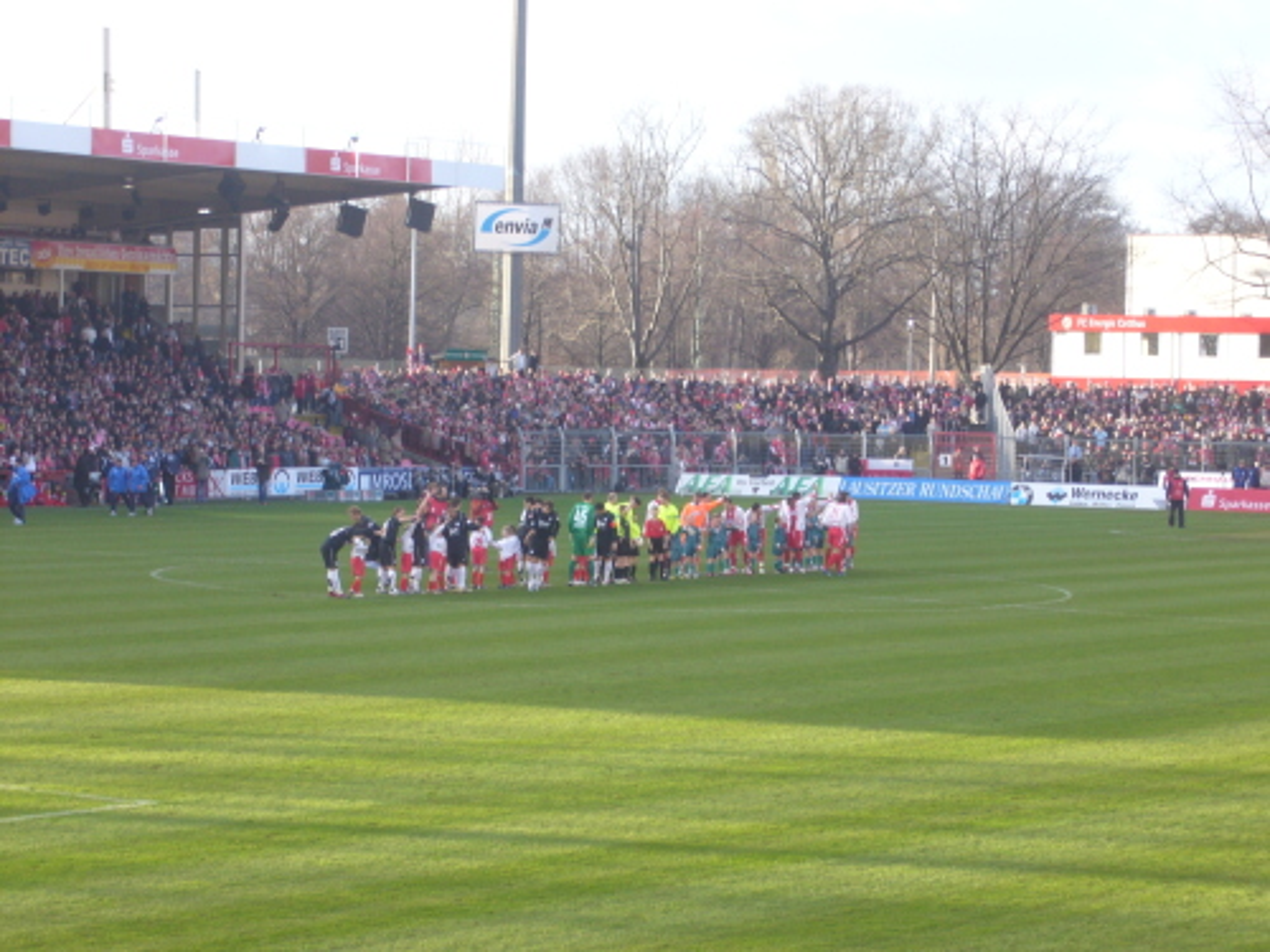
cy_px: 476
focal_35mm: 105
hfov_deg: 18.7
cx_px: 635
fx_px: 3852
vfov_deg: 14.1
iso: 80
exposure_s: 1/50
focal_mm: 17.4
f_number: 5
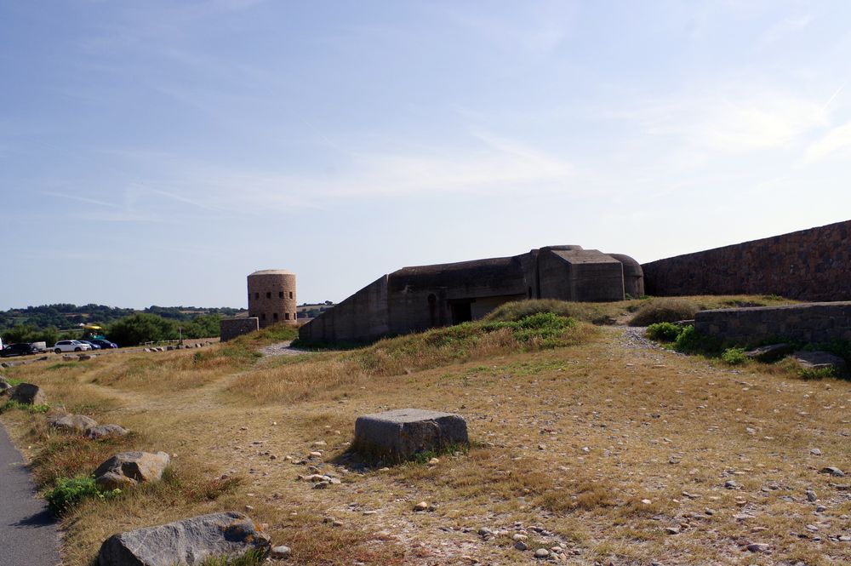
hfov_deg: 59.5
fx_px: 744
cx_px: 426
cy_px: 283
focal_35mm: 32
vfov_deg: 41.6
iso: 200
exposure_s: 1/640
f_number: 8
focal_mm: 21
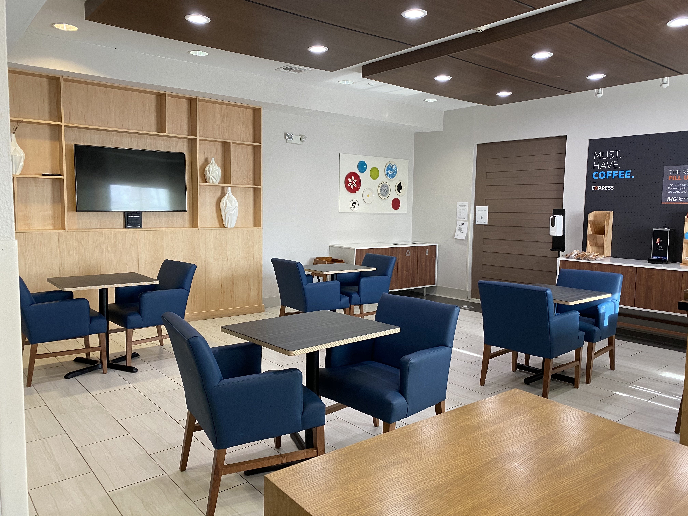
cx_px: 344
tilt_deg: -4.3
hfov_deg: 67.3
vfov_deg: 53.1
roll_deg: -0.4
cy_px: 258
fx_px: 517
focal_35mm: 26
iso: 100
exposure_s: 1/60
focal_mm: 4.25
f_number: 1.8
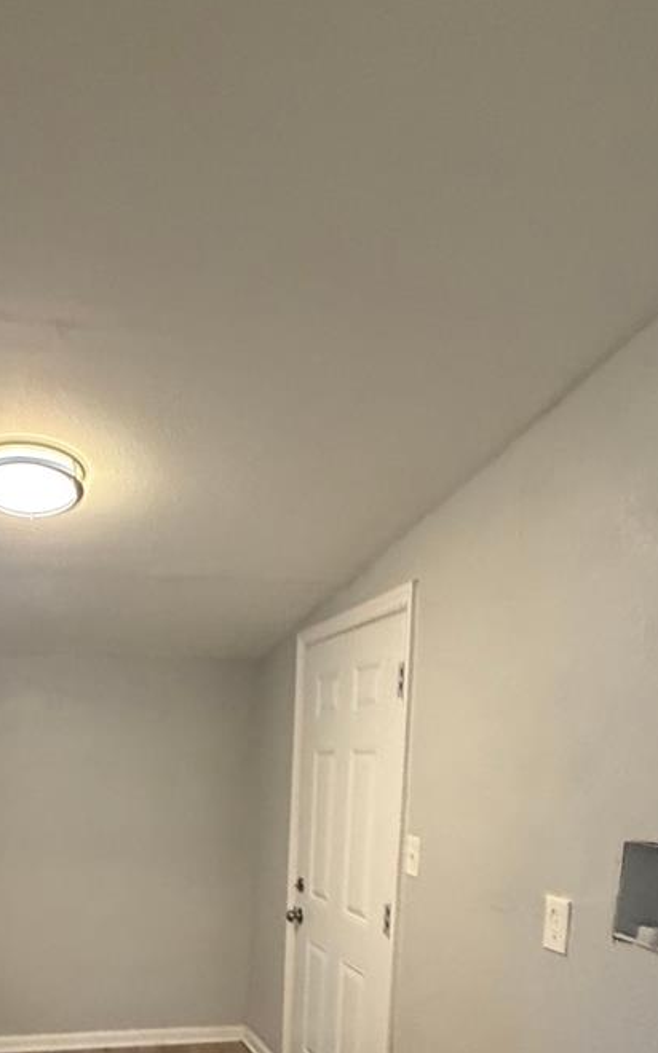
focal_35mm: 27
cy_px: 914
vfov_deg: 59.9
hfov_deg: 44.2
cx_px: 149
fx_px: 775
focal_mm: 2.22
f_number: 2.2
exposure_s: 1/60
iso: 320
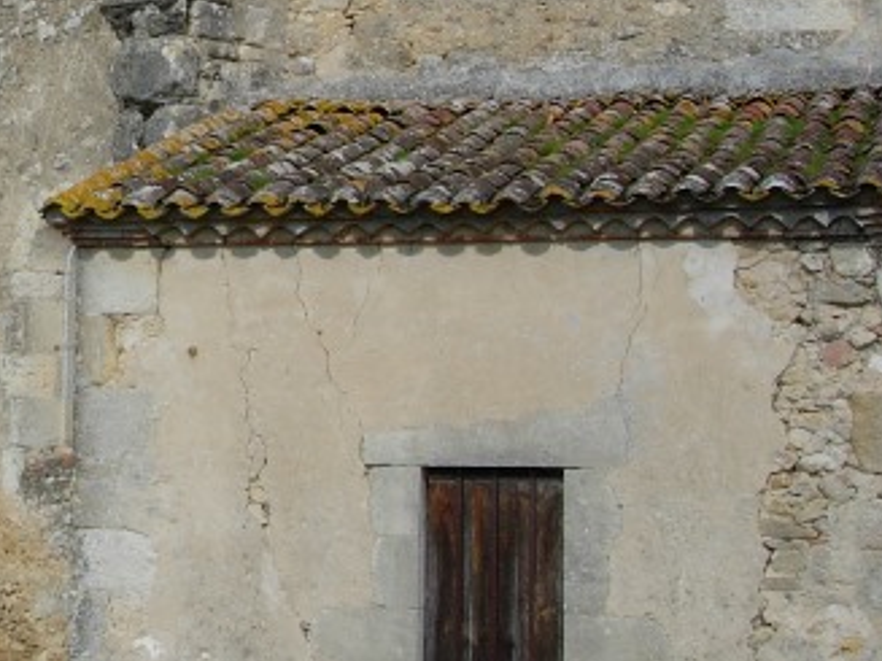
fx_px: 2369
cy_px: 3
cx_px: -154
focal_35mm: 93
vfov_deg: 15.6
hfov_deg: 19.9
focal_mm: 7.8
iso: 64
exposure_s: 1/664
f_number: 4.8
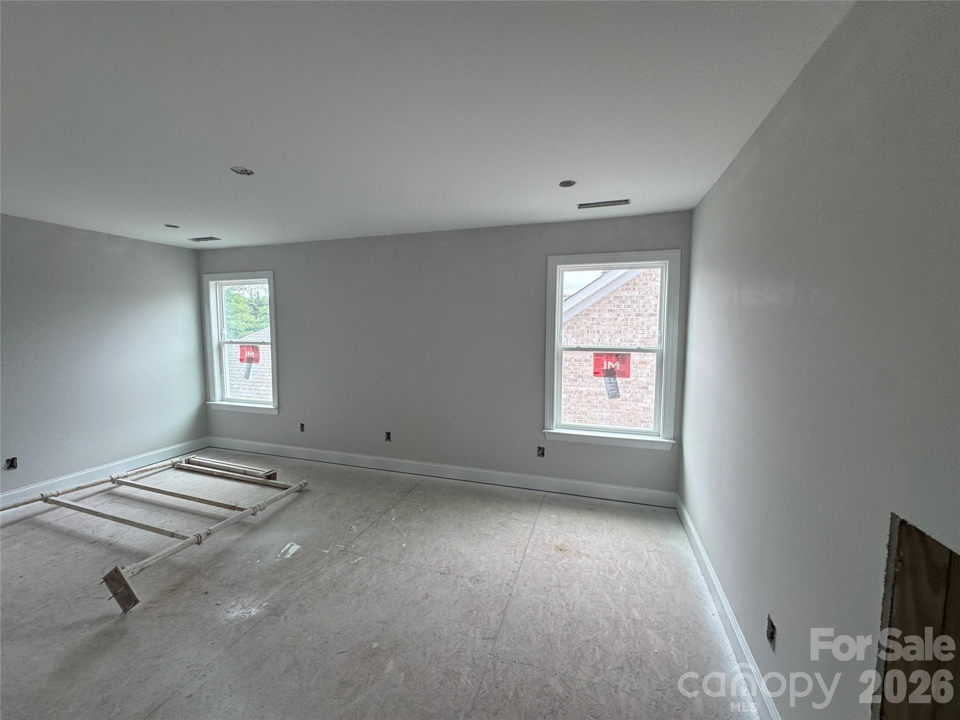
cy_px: 360
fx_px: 388
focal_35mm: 14
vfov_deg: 85.7
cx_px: 480
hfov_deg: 102.1
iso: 40
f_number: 2.2
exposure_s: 1/129
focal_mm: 2.22
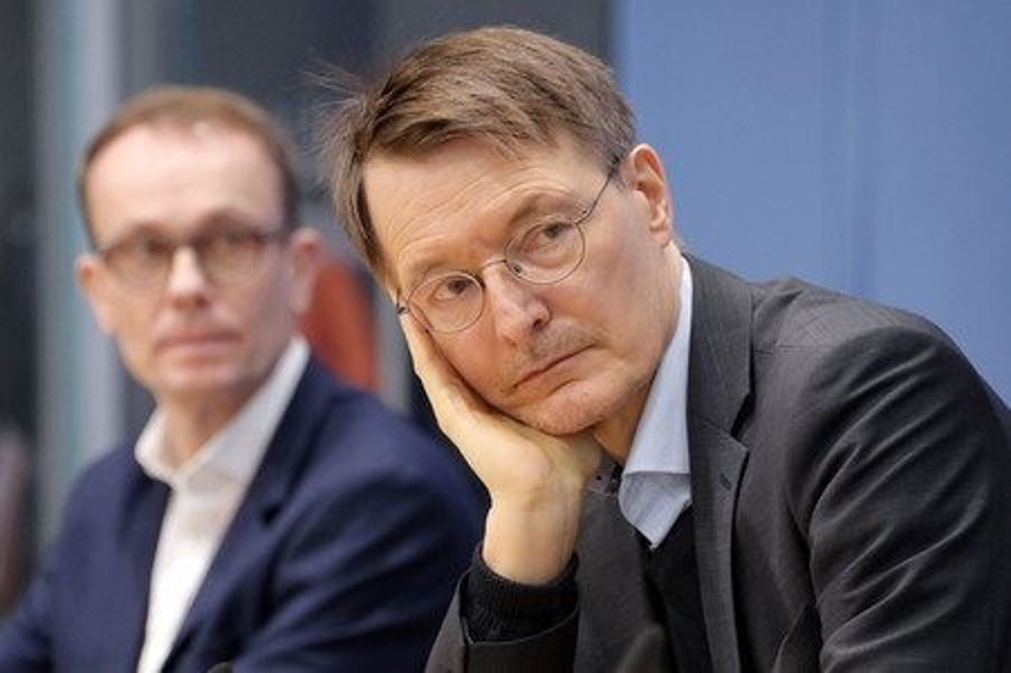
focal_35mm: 300
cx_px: 506
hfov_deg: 6.9
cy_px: 336
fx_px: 8419
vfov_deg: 4.6
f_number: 5.6
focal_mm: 300
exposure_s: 1/400
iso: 5000
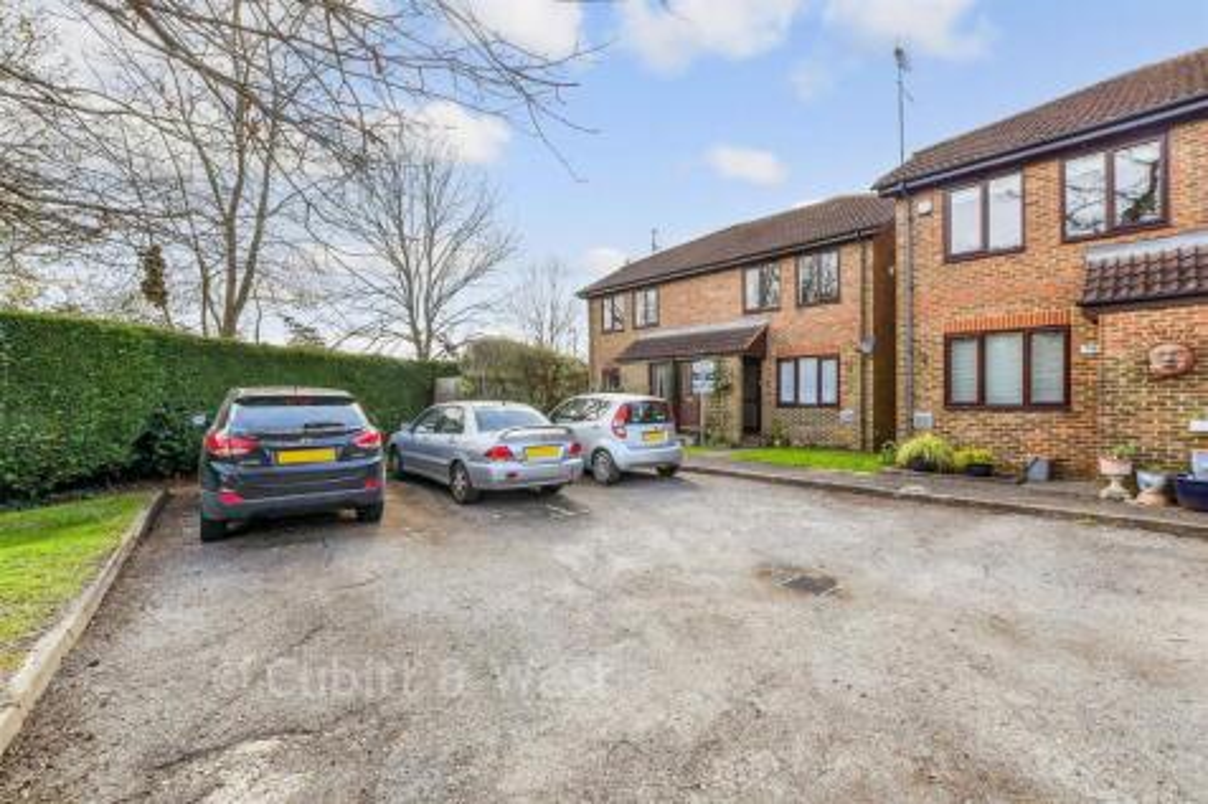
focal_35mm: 15
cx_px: 604
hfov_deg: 100.4
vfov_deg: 77.3
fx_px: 503
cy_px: 402
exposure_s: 1/125
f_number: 8
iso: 160
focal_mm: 10
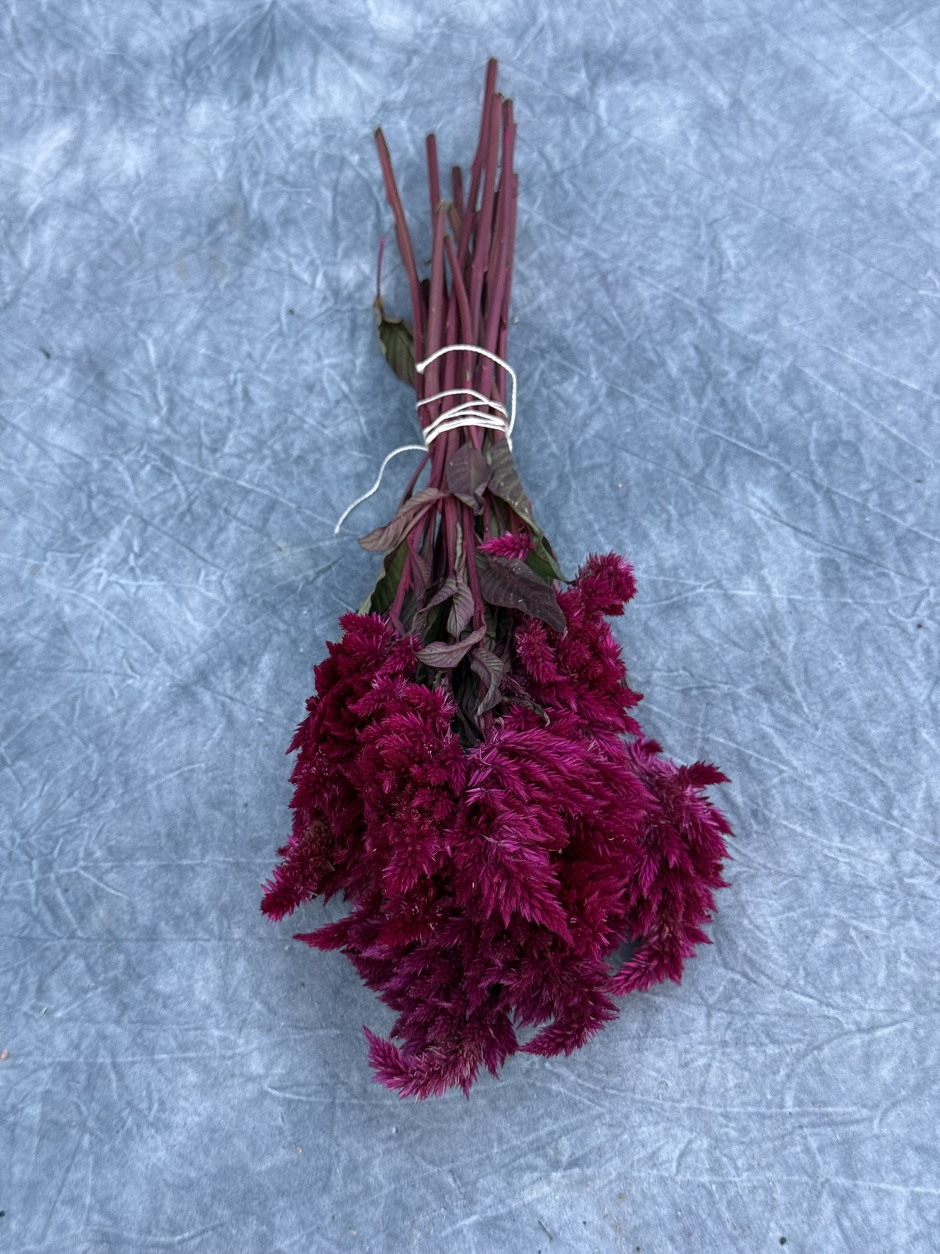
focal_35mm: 48
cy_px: 627
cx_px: 470
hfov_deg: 30.3
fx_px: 1738
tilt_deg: -56.9
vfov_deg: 39.7
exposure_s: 1/60
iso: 160
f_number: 1.78
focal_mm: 6.76
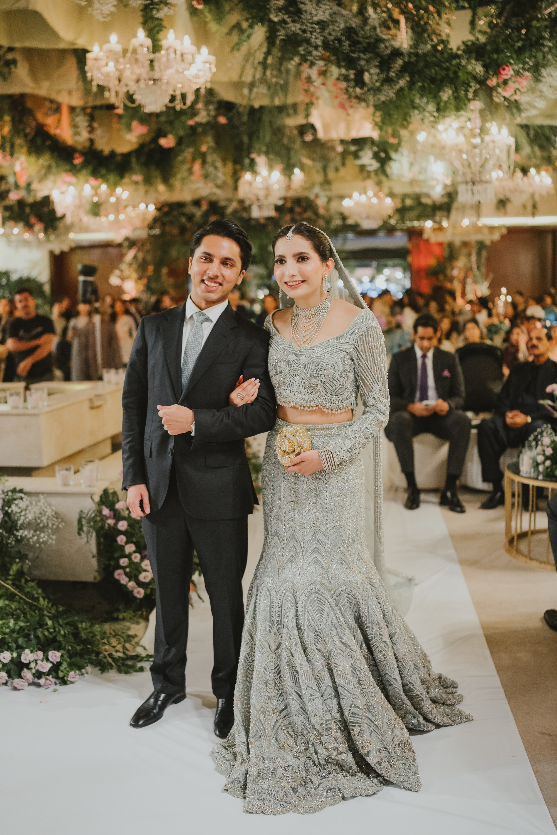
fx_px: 812
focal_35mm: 35
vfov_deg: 54.4
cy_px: 418
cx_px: 278
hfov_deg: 37.9
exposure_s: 1/160
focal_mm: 35
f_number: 1.8
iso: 4000
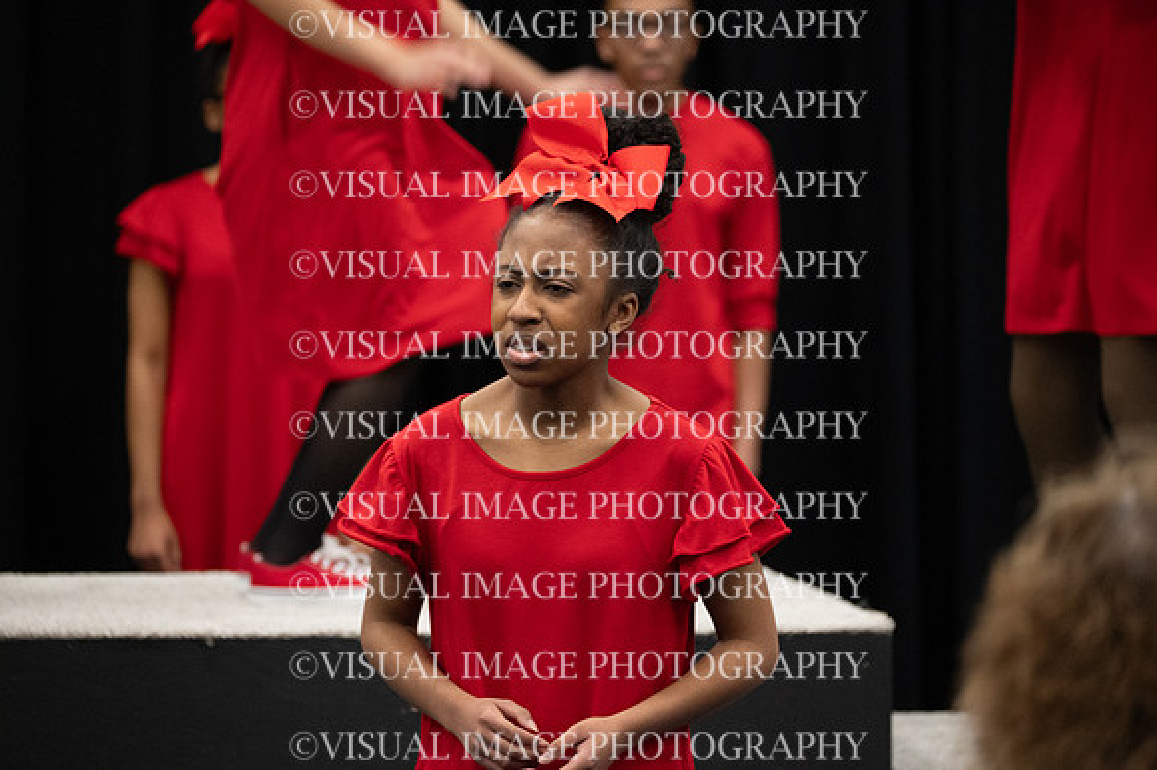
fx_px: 6584
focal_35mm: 205
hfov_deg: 10.0
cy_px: 385
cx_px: 578
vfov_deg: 6.7
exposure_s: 1/125
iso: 8000
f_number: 6.3
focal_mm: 205
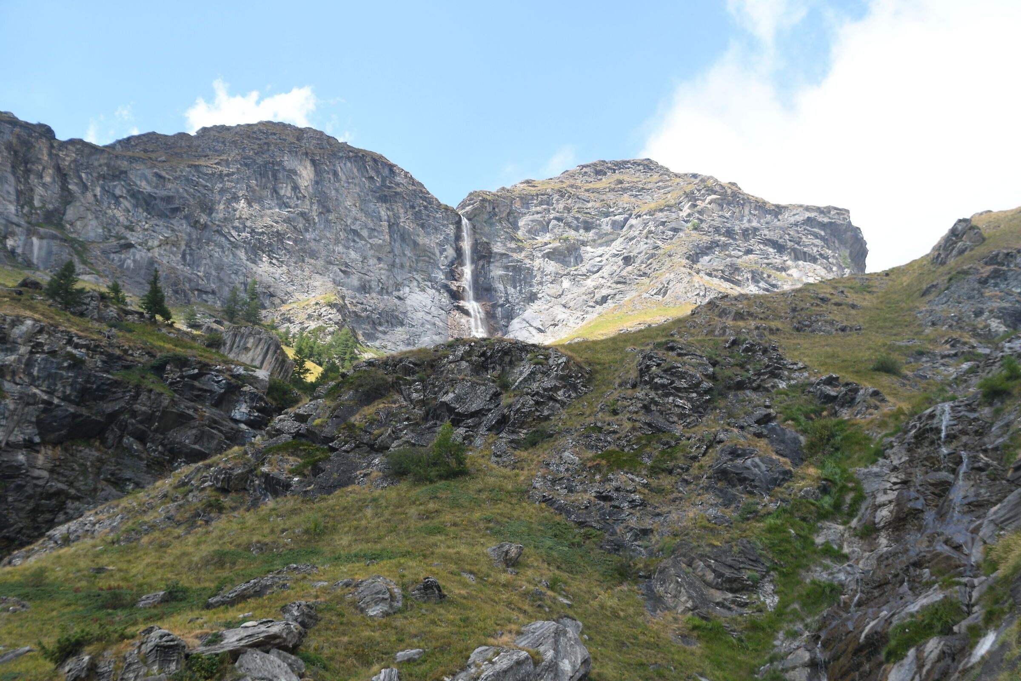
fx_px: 1191
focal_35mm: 42
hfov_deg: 46.4
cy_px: 340
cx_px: 510
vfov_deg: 31.9
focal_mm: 28
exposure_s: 1/80
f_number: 5.6
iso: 100
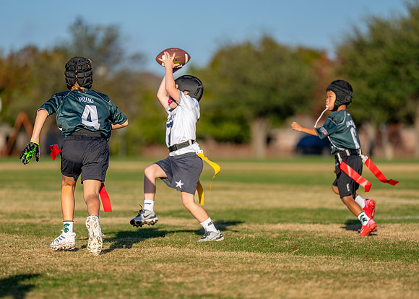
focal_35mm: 271
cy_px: 148
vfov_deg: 5.3
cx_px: 188
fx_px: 3220
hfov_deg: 7.4
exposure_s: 1/3200
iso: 200
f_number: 2.8
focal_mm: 200
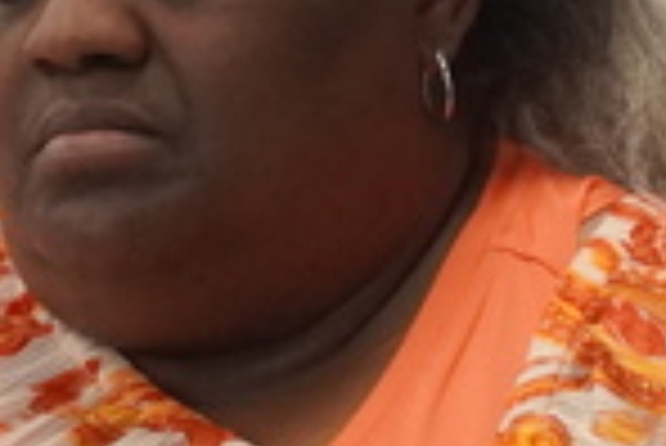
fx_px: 14185
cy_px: 376
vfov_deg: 1.8
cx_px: -666
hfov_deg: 2.7
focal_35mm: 766
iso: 2500
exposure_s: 1/160
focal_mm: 74
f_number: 5.6
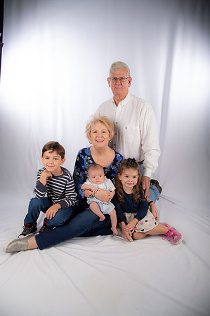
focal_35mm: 24
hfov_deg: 53.0
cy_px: 158
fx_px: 210
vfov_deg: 73.8
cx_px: 105
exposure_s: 1/200
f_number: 5.6
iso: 100
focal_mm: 24
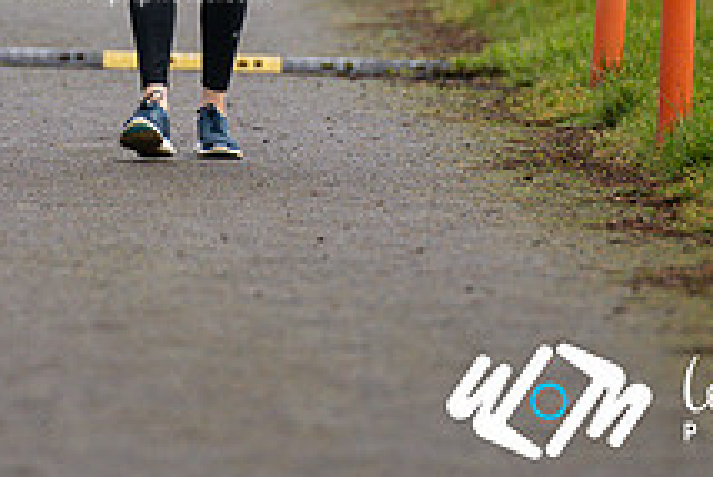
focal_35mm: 1217
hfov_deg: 1.7
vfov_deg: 1.1
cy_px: -147
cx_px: 150
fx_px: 24119
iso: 450
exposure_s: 1/1600
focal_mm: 300
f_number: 2.8
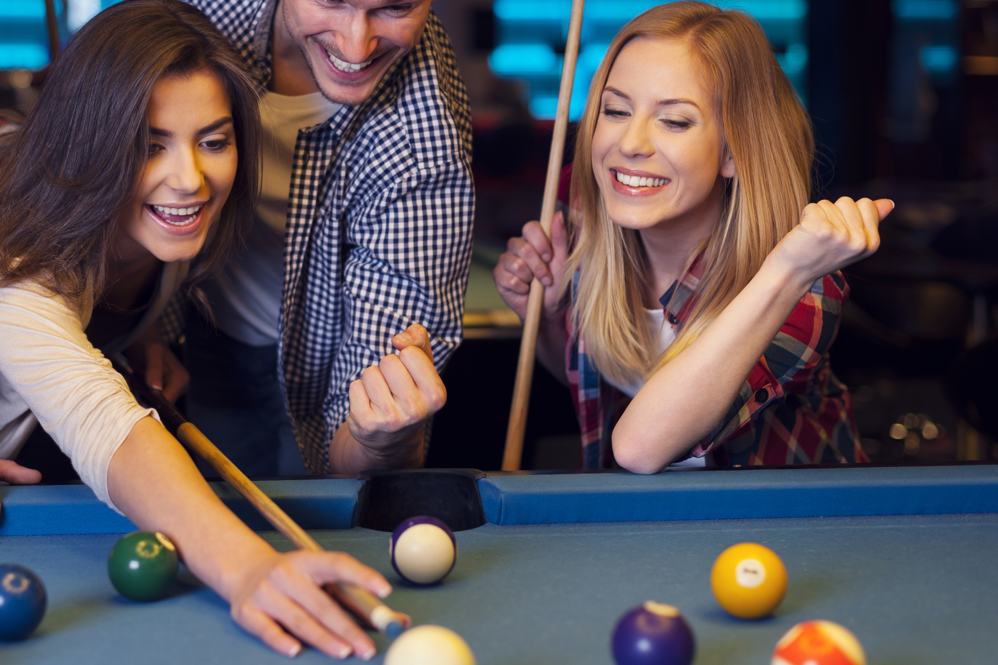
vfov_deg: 20.0
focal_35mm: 68
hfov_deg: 29.4
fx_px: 1885
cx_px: 323
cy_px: 249
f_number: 2.5
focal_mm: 50
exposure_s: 1/125
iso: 100
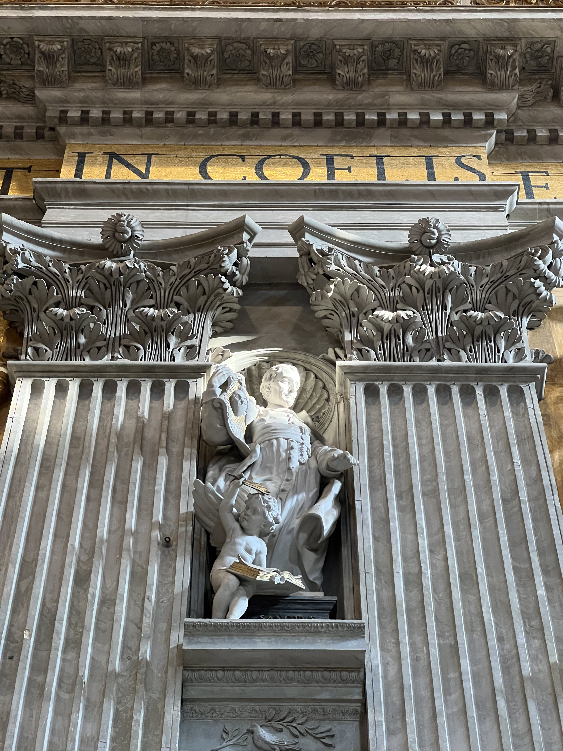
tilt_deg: +54.5
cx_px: 282
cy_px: 376
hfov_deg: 19.1
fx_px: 1670
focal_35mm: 77
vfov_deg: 25.3
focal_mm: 9
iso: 640
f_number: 2.8
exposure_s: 1/50
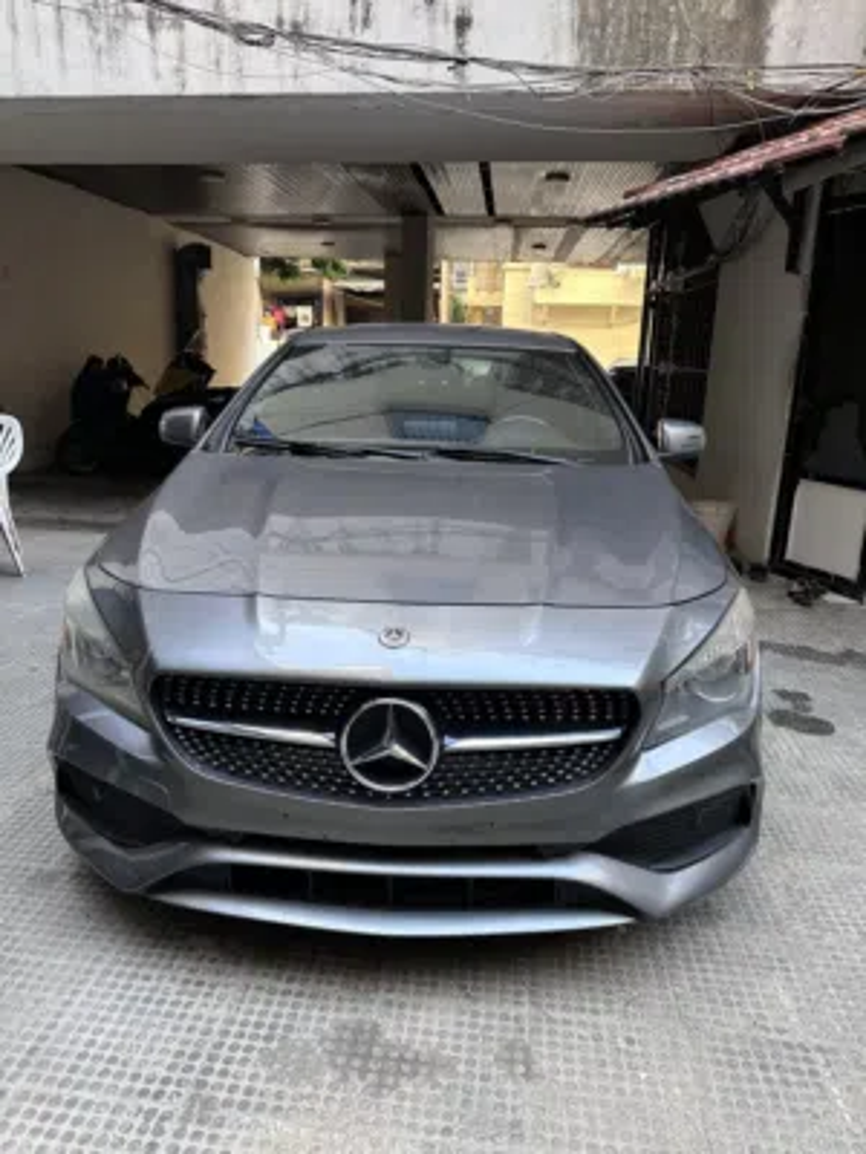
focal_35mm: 24
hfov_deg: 56.8
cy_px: 577
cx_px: 433
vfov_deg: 71.6
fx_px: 801
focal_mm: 6.86
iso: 160
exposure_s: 1/121
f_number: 1.78
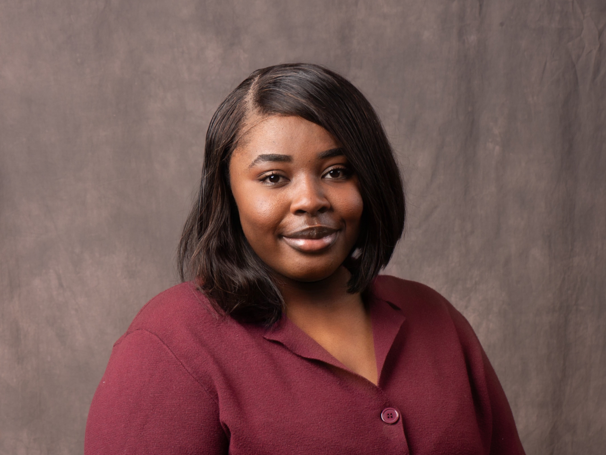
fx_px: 1838
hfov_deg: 18.7
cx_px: 307
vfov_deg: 14.1
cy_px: 218
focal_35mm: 105
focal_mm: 49
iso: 200
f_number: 9
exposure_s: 1/3200
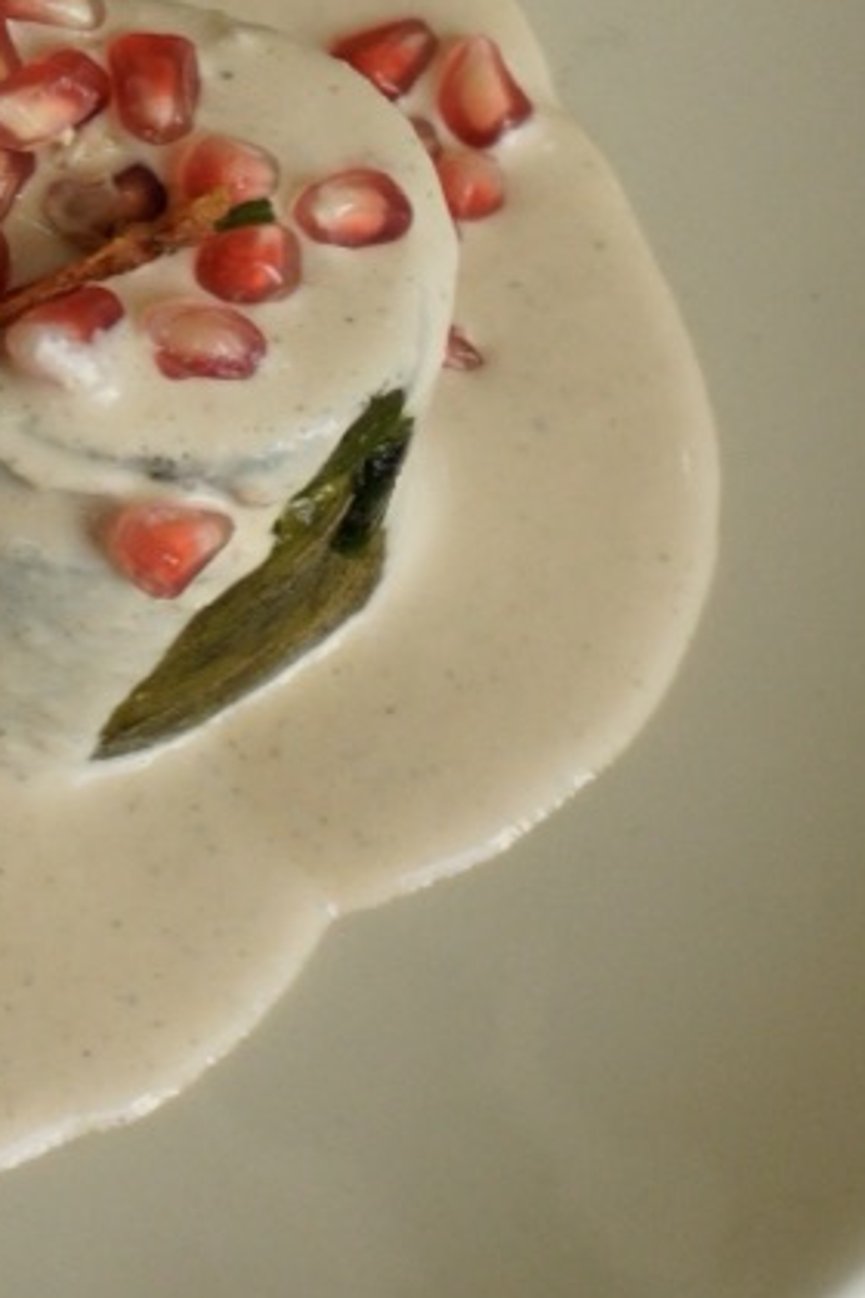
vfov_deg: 8.2
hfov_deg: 5.4
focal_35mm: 250
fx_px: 9010
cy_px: -65
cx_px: -480
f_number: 5.6
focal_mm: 50
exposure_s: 1/80
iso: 800
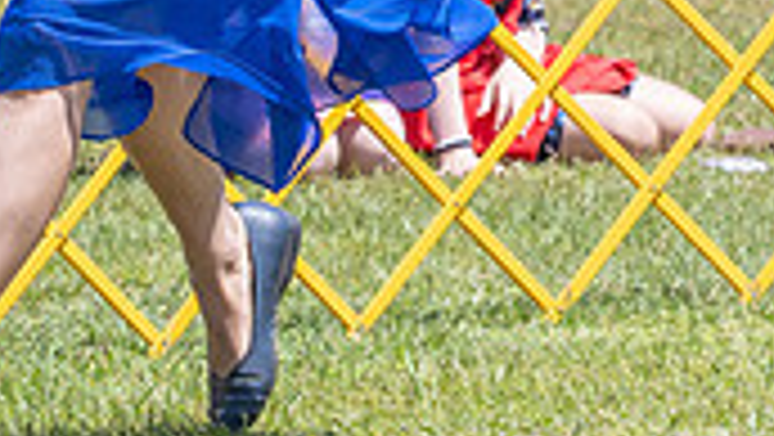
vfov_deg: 2.8
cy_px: -148
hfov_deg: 4.9
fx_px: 9056
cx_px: 1096
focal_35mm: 441
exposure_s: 1/1600
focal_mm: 107
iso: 500
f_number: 7.1
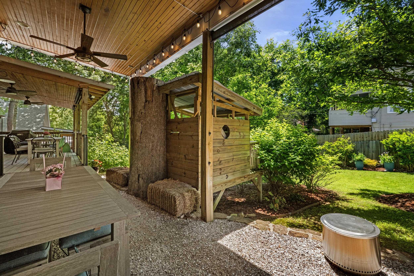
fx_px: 172
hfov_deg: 100.4
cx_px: 207
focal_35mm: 15
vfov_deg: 77.3
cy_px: 138
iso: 400
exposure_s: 1/50
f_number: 7.1
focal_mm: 10
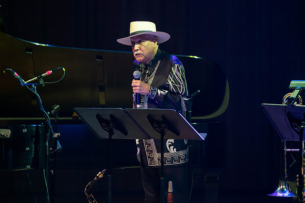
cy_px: 102
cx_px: 152
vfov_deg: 3.4
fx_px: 3390
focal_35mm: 400
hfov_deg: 5.2
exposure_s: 1/250
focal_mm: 400
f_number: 5.6
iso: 3200
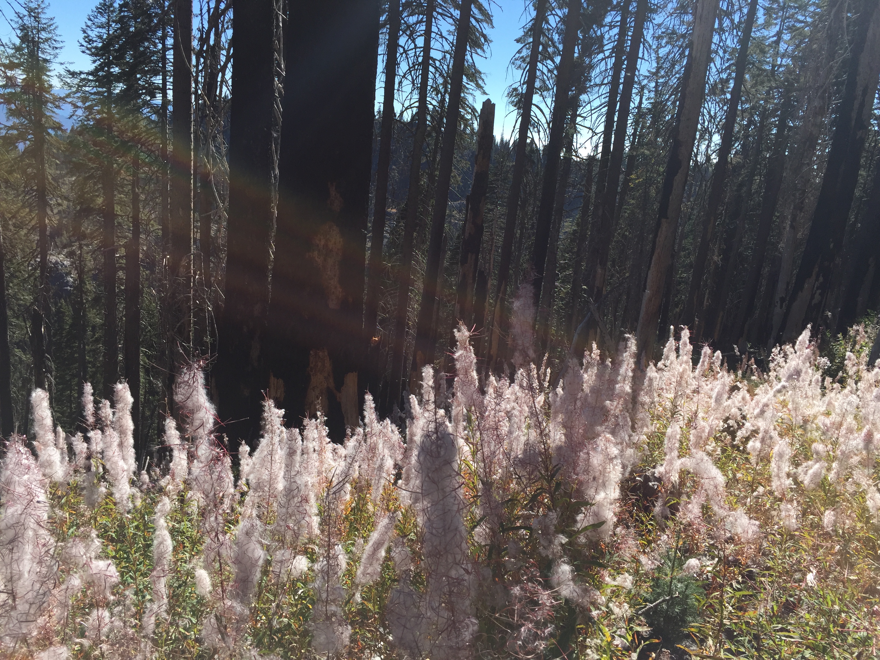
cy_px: 330
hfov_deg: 61.7
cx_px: 440
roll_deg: -7.1
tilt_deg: -14.1
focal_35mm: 29
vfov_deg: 48.2
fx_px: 737
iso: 32
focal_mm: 4.15
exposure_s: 1/1522
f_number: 2.2
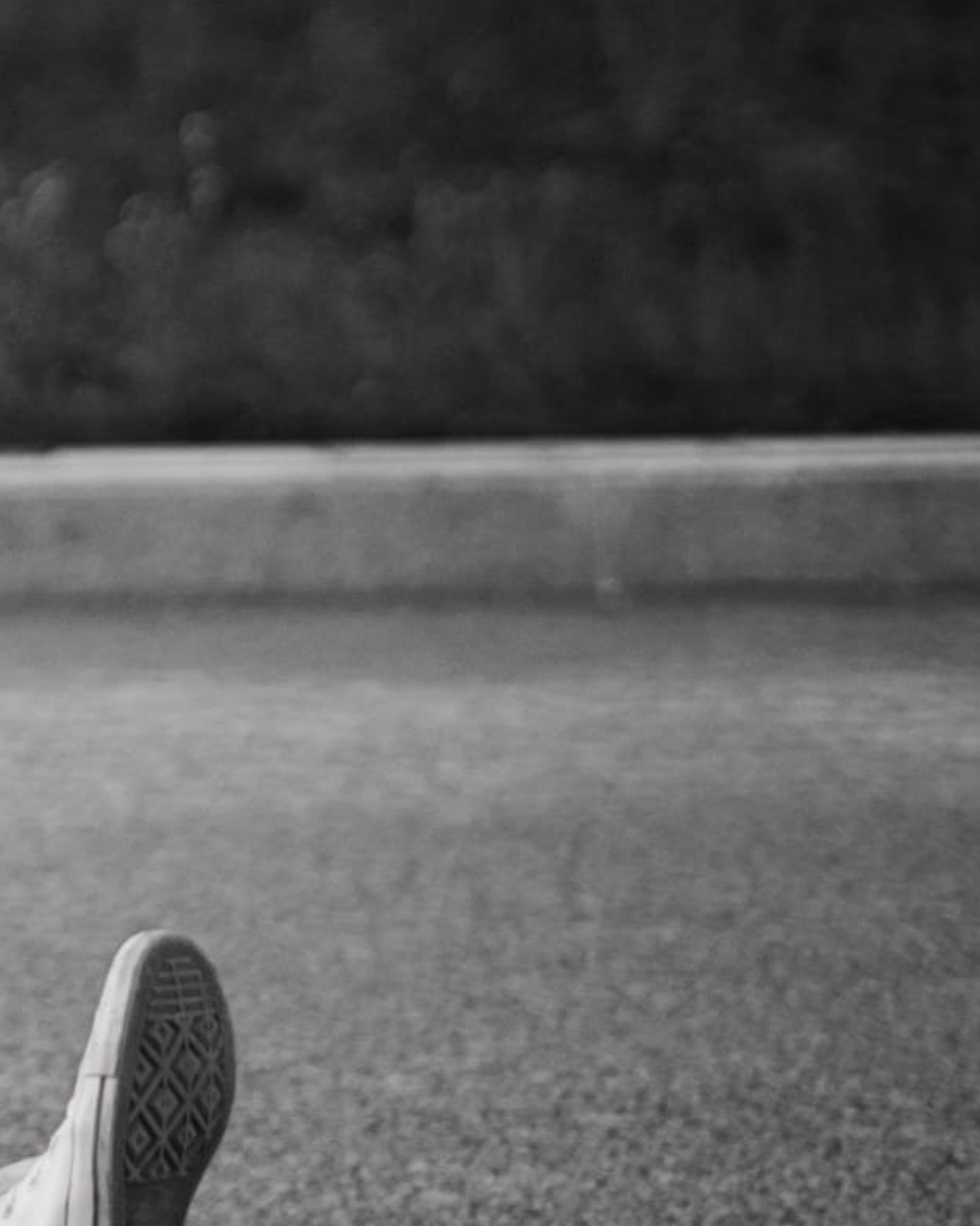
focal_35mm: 258
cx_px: -890
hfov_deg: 5.9
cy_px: 103
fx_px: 9356
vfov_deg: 7.5
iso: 200
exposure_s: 1/100
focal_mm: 50
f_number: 2
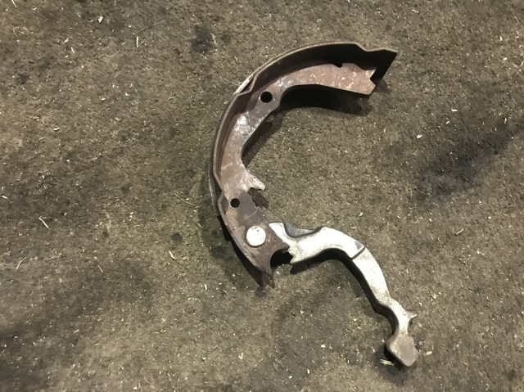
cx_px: 262
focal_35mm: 28
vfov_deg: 49.7
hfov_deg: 63.5
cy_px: 196
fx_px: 424
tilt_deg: -82.4
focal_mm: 3.99
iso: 100
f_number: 1.8
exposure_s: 1/4
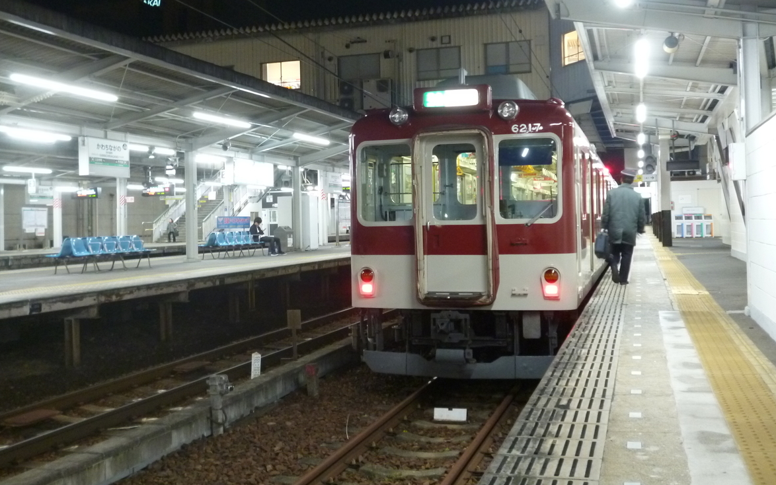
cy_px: 204
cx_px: 382
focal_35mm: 39
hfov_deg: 50.4
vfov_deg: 32.7
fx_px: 825
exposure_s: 1/8
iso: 400
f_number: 3.5
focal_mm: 6.4
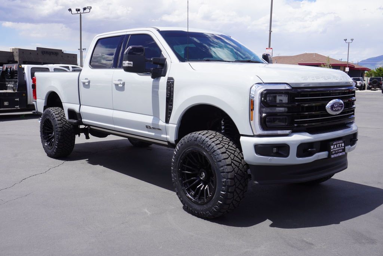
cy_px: 128
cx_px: 192
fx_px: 383
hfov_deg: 53.1
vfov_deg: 36.9
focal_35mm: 36
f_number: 10
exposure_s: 1/125
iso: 100
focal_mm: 24
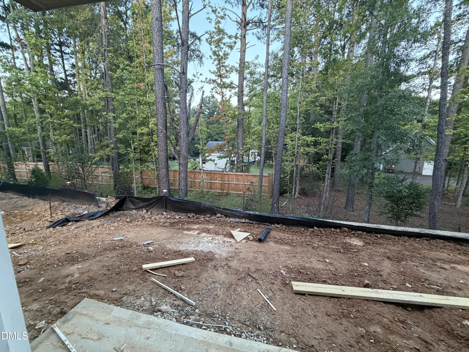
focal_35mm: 14
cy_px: 176
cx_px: 234
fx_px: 190
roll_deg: -0.8
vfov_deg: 85.7
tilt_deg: -9.5
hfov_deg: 102.1
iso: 320
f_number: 2.2
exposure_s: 1/71
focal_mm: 2.22
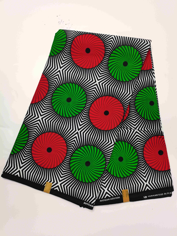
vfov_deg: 67.3
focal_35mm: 26
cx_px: 88
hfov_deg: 53.1
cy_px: 118
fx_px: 177
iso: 125
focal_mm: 5.58
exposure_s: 1/50
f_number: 1.8
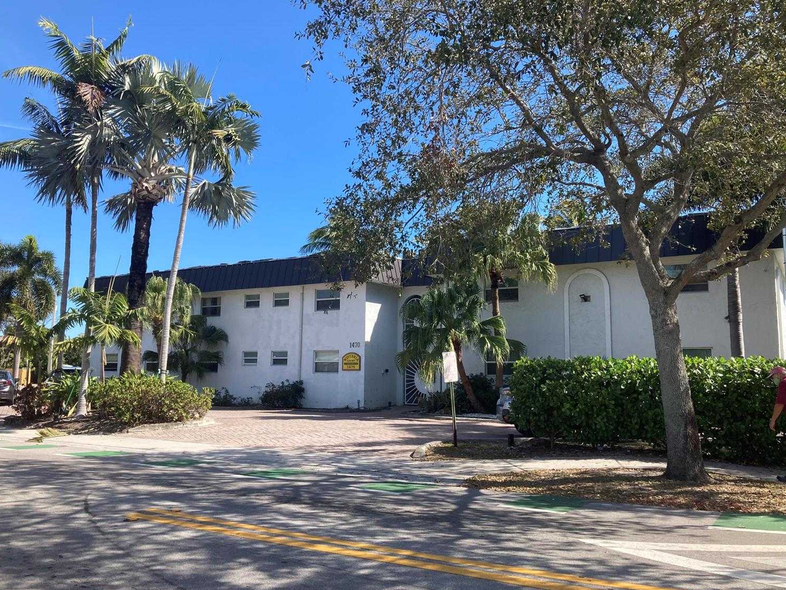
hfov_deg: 60.0
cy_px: 294
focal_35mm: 30
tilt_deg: +7.3
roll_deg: -0.6
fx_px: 681
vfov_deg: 46.8
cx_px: 384
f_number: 1.8
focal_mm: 3.99
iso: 20
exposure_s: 1/1012
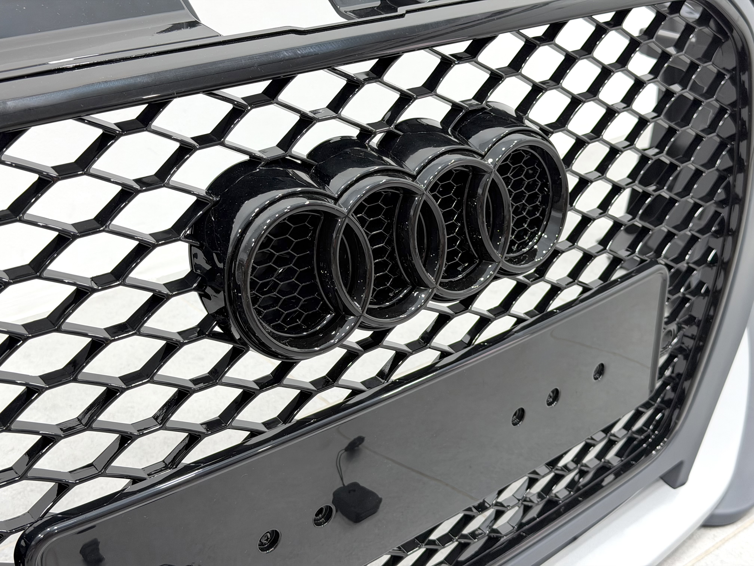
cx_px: 377
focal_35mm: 48
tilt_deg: -27.2
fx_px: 1046
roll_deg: -0.6
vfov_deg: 30.3
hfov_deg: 39.7
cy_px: 283
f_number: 1.78
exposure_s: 1/100
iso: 64
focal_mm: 6.76
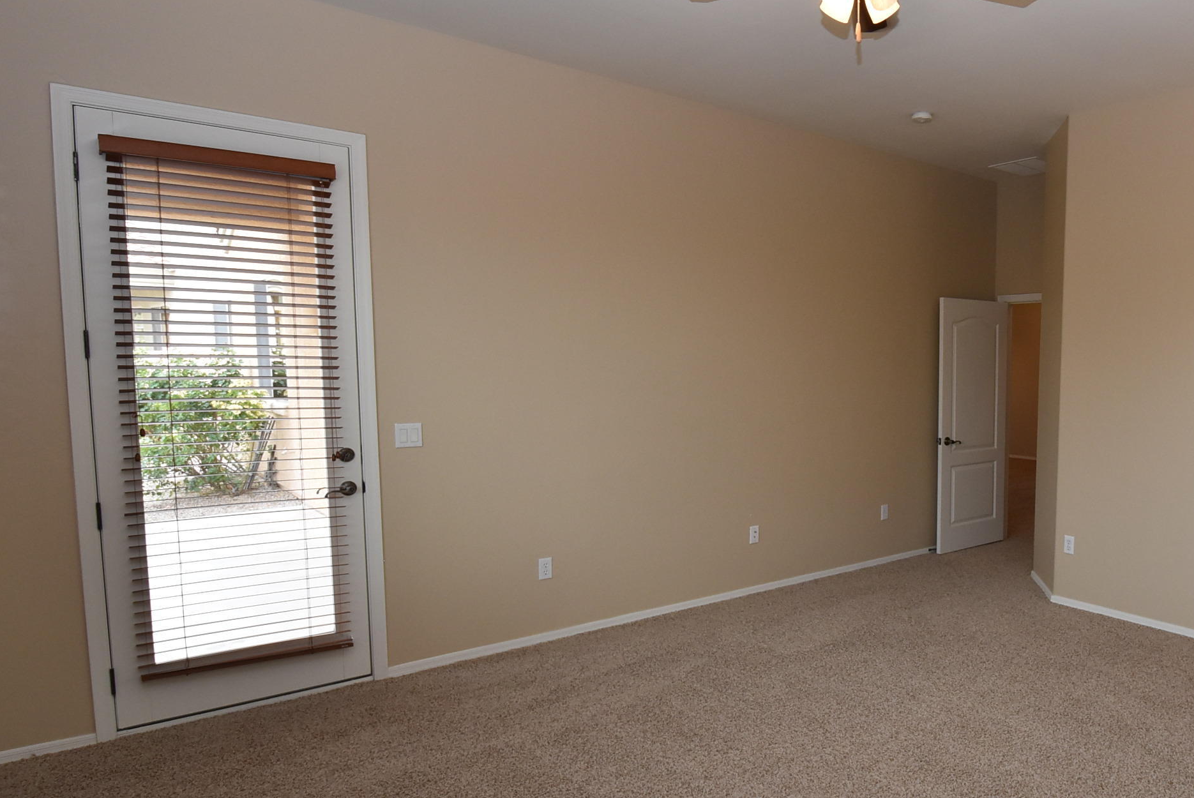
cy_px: 426
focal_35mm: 24
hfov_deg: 69.3
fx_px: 797
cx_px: 881
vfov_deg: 53.2
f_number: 5.6
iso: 800
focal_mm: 10
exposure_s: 1/125
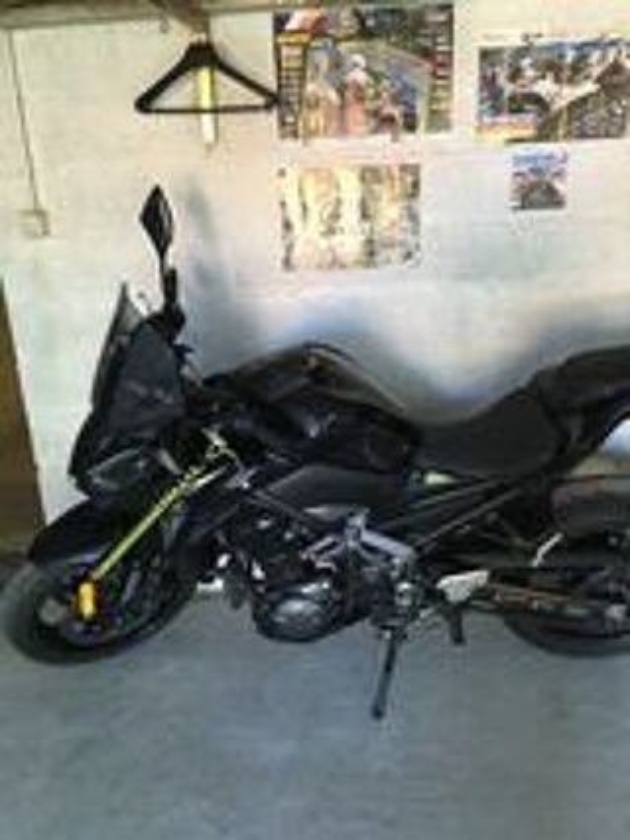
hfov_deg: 48.2
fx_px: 704
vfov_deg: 61.7
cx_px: 315
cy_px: 420
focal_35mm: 29
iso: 200
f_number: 2.2
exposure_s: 1/33
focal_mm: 4.15
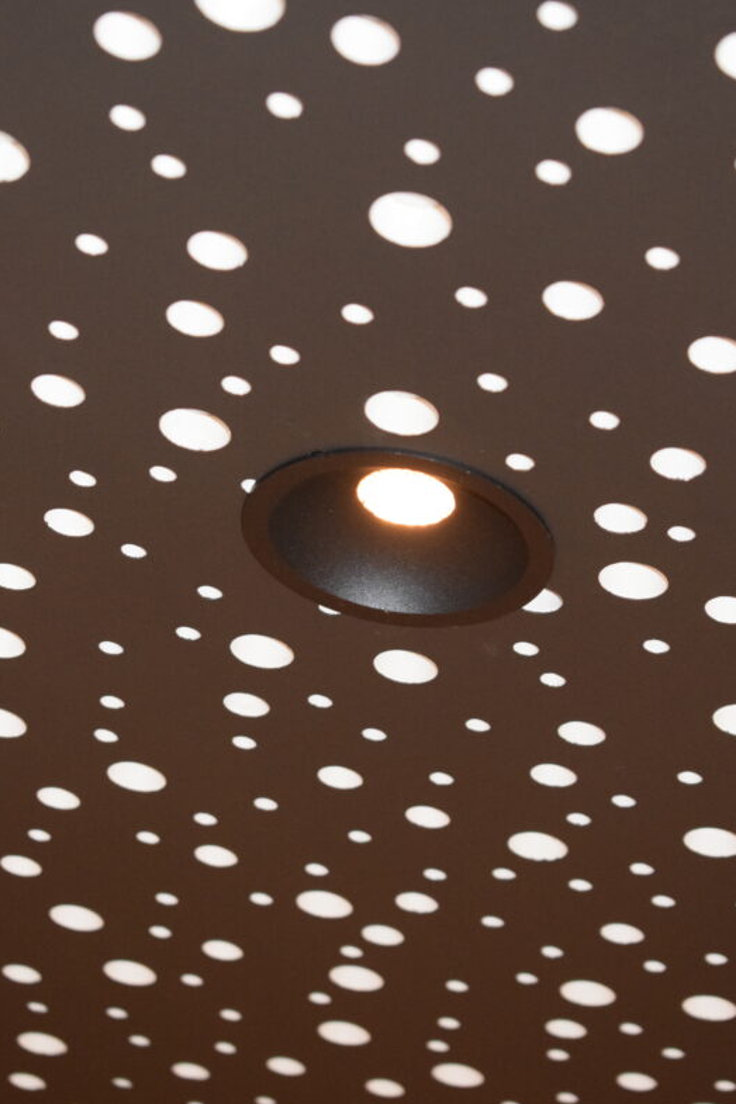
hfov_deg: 14.5
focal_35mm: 95
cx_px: 374
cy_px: 475
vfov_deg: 21.5
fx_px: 2901
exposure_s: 1/50
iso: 3200
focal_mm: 55
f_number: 5.6
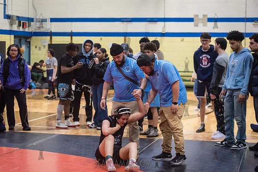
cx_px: 131
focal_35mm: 84
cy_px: 86
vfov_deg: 16.3
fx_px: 602
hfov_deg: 24.2
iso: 8000
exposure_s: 1/500
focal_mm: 80
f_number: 3.2
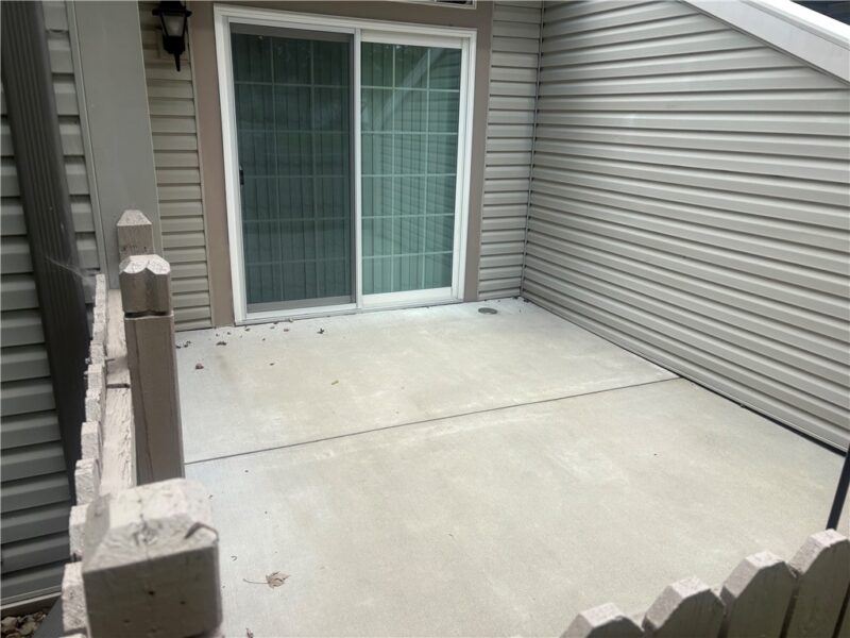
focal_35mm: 26
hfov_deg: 67.3
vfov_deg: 53.1
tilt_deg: -17.7
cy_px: 319
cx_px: 425
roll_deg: -1.4
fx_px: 638
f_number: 1.6
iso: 50
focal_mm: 5.96
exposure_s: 1/973
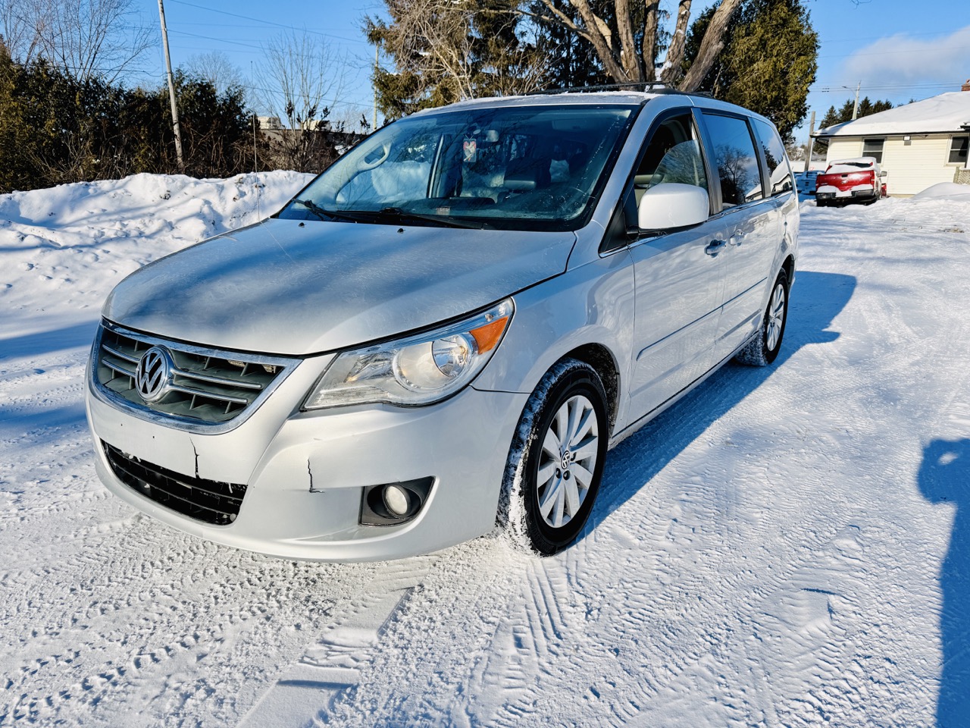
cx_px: 485
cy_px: 364
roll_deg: +0.5
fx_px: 673
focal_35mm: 24
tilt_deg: -15.2
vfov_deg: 56.8
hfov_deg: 71.6
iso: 80
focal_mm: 6.76
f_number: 1.78
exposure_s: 1/7353
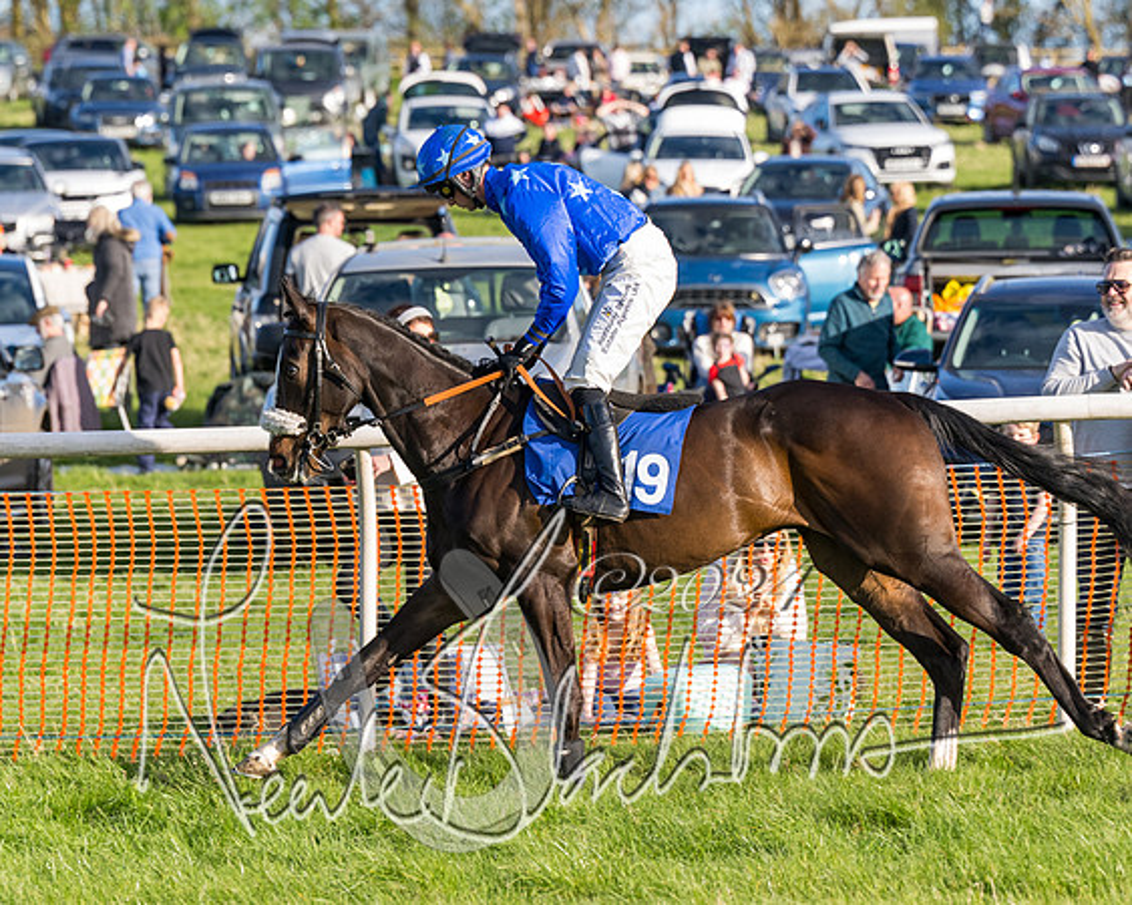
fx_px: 8095
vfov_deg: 6.4
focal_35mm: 242
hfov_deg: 8.0
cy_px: 489
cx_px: 566
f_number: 4
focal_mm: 125
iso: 400
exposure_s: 1/1600
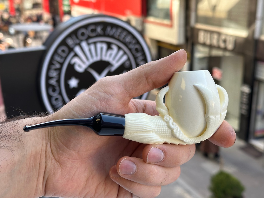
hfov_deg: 39.7
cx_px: 132
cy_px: 99
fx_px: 366
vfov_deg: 30.3
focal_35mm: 48
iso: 64
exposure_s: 1/310
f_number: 1.78
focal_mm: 6.86
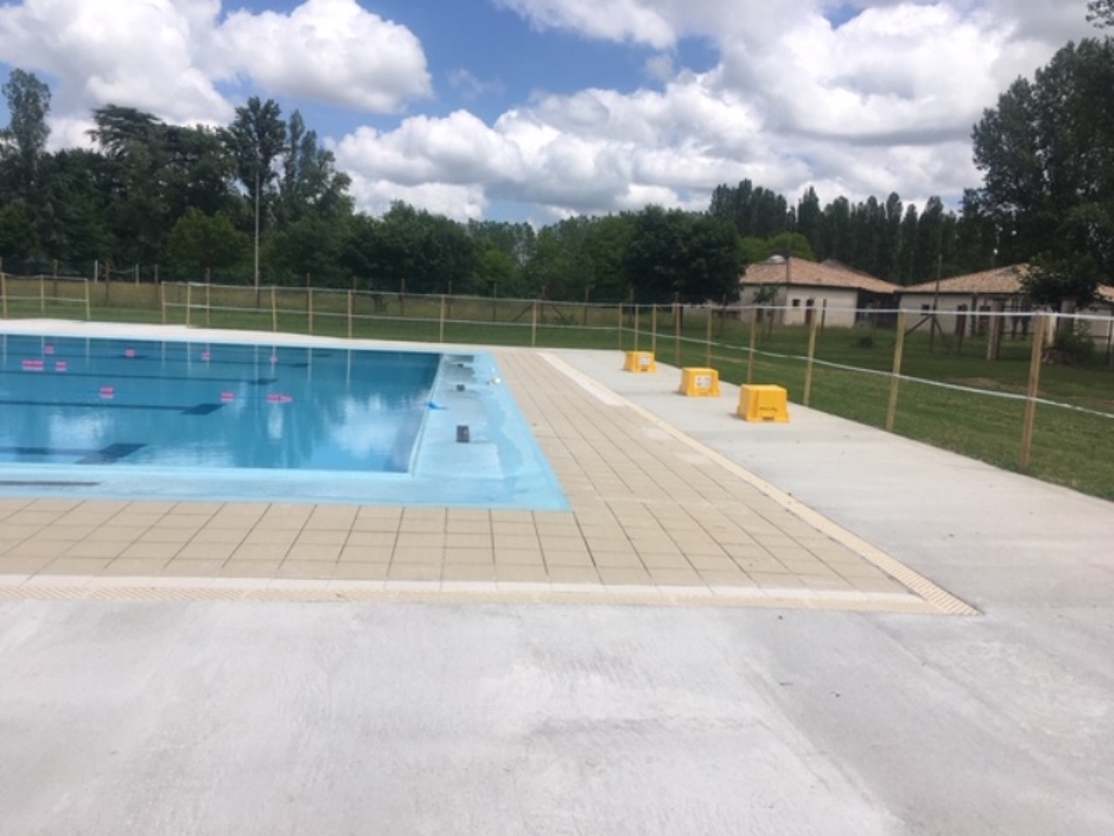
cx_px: 557
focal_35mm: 29
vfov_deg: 48.2
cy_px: 418
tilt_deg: -7.3
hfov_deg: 61.7
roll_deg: -1.8
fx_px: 933
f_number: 2.2
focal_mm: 4.15
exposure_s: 1/2849
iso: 25
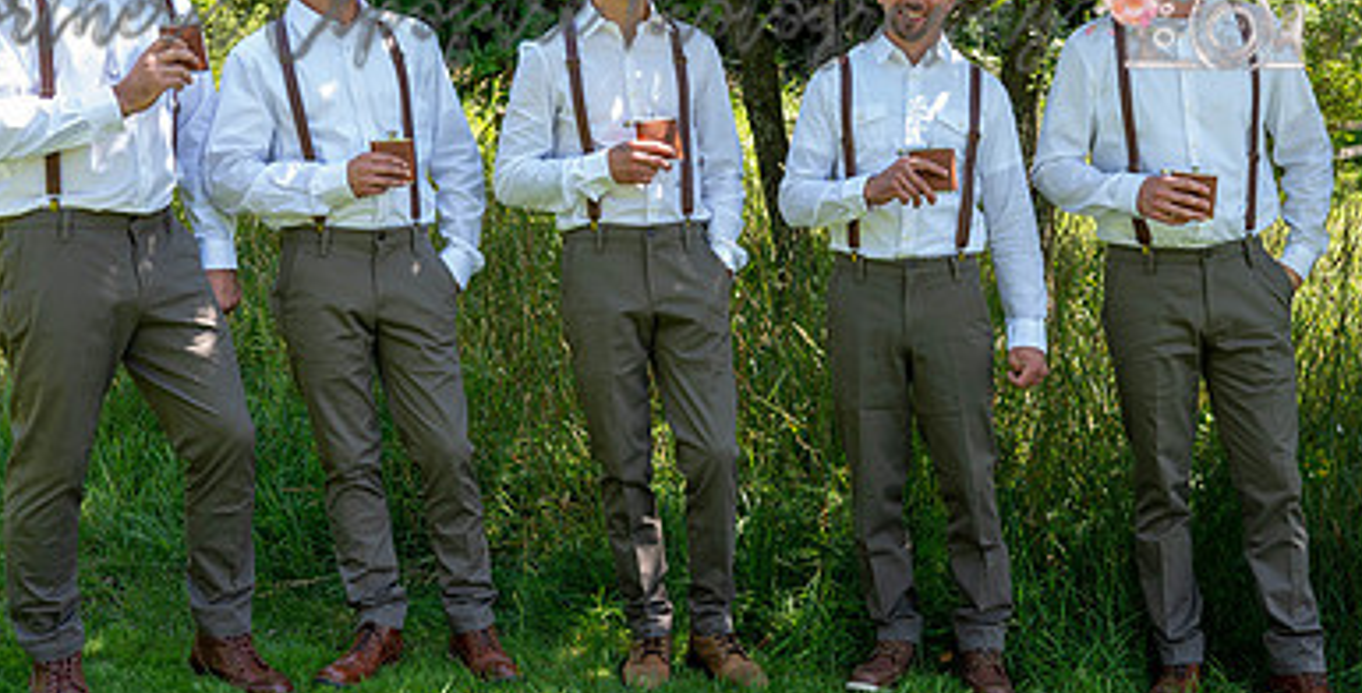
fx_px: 1695
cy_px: 298
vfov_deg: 23.1
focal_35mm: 48
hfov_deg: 43.7
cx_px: 778
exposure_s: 1/250
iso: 360
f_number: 4
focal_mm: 28.5
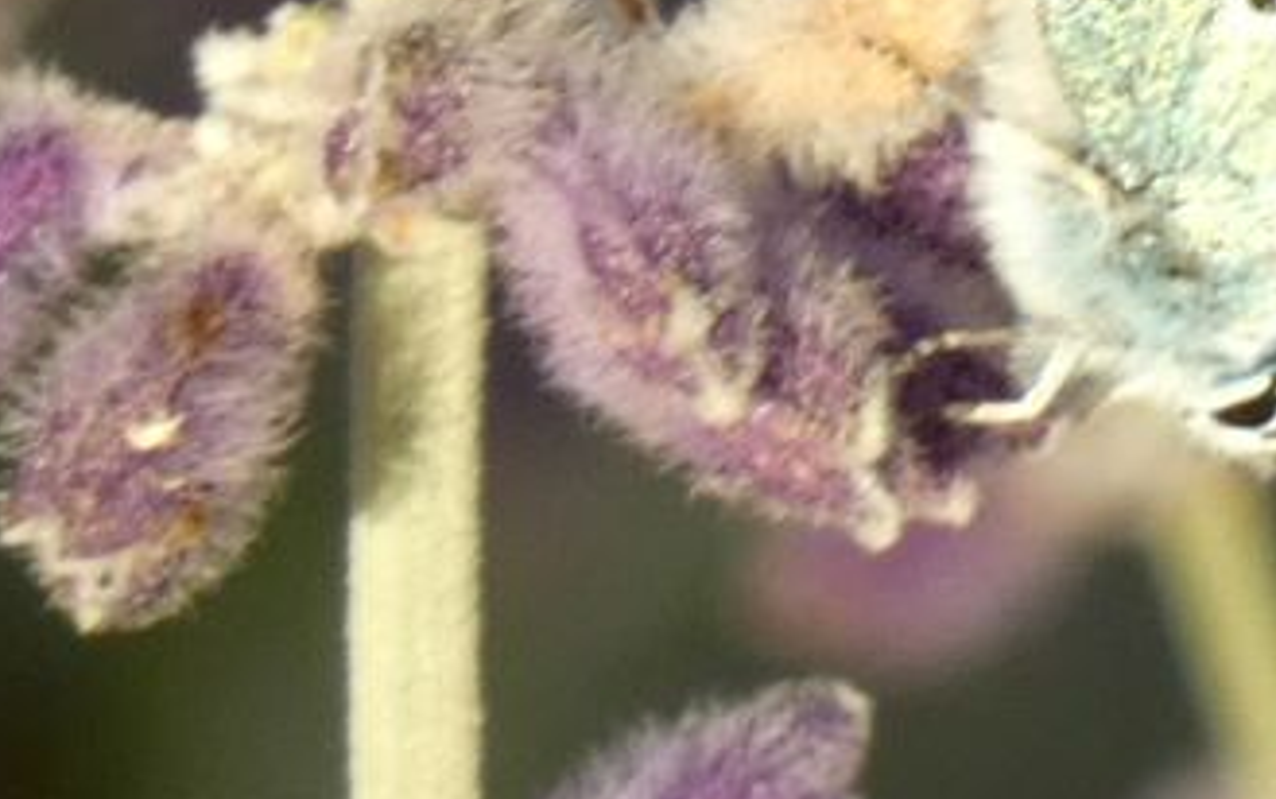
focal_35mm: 931
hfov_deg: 2.3
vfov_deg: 1.4
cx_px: 1134
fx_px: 32392
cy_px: 4
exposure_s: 1/80
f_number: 5.6
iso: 125
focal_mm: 60.8
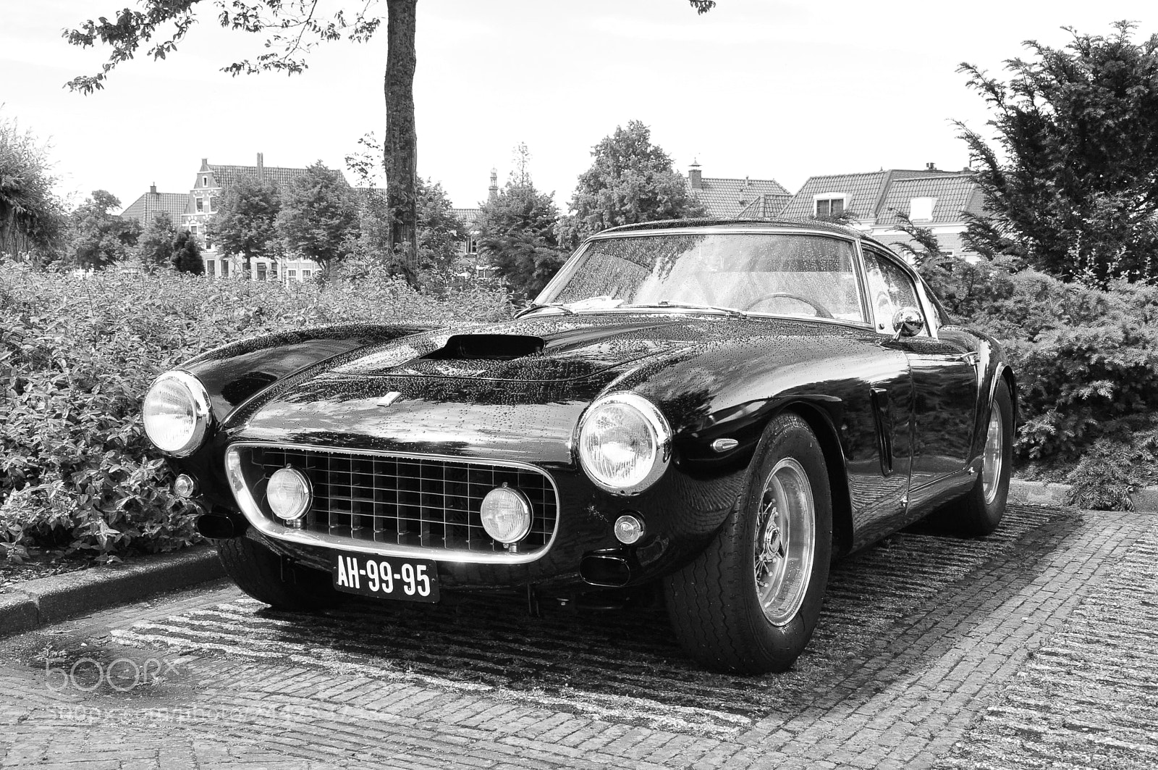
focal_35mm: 45
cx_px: 579
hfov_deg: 43.6
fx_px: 1446
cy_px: 385
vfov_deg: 29.8
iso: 800
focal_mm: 30
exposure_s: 1/500
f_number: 11
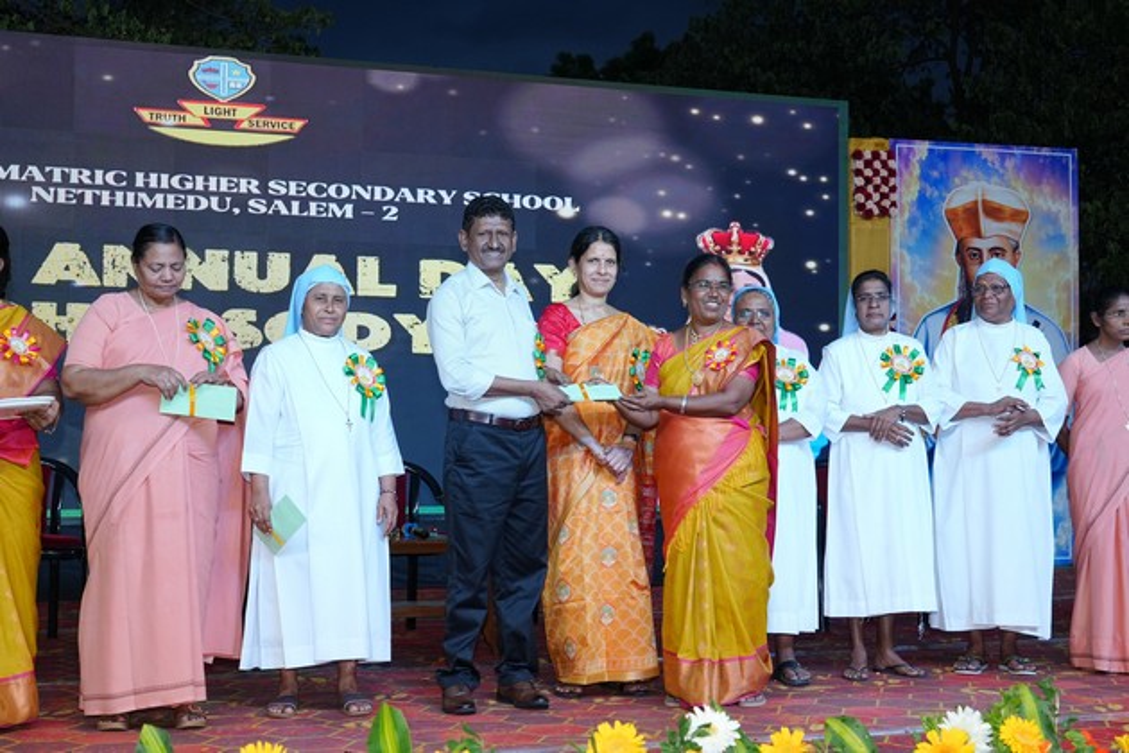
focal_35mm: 48
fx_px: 1505
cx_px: 564
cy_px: 376
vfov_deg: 28.1
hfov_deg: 41.1
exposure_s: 1/160
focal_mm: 48
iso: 1000
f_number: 8
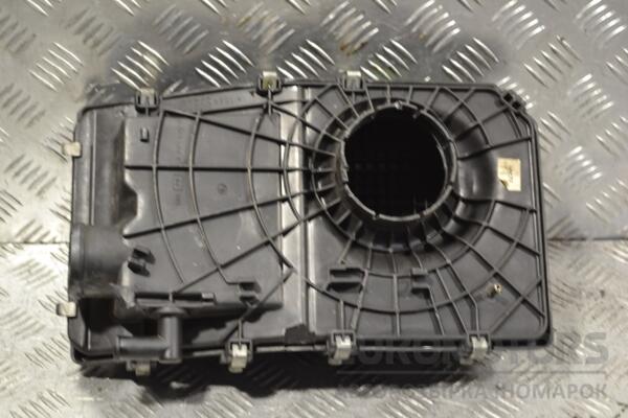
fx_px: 1256
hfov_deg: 28.1
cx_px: 314
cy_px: 209
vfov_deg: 18.9
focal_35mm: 72
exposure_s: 1/60
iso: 800
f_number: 5.6
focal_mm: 48
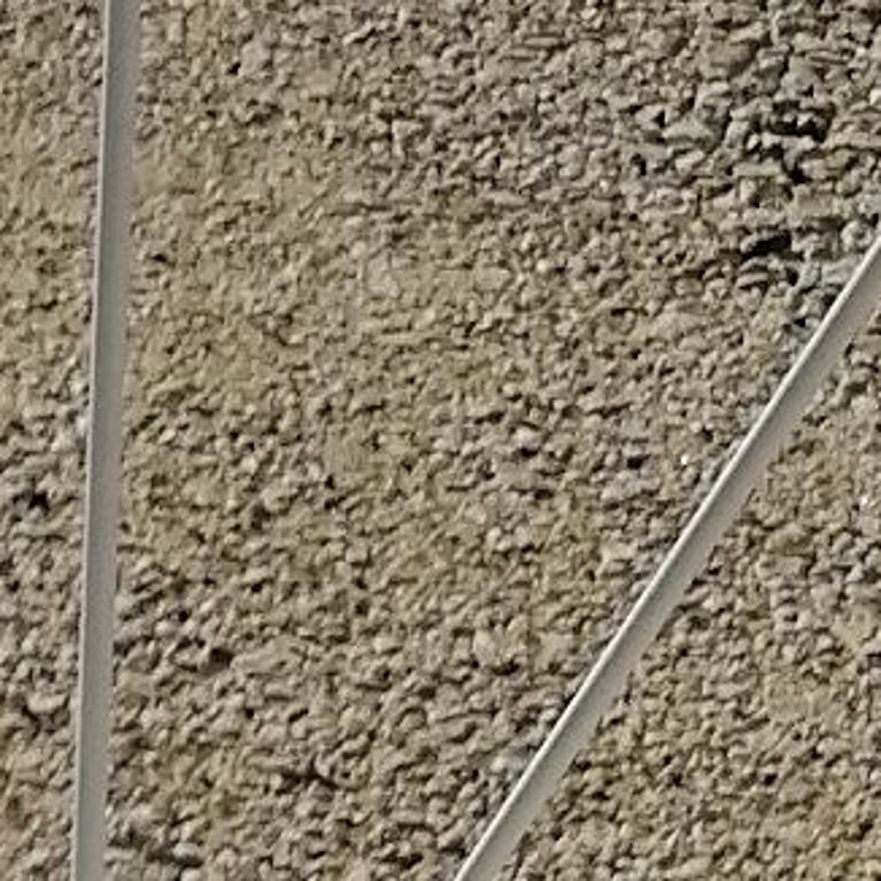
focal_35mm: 230
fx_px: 6623
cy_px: 2529
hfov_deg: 6.9
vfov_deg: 6.9
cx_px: -1694
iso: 50
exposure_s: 1/2066
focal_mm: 3.96
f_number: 1.8
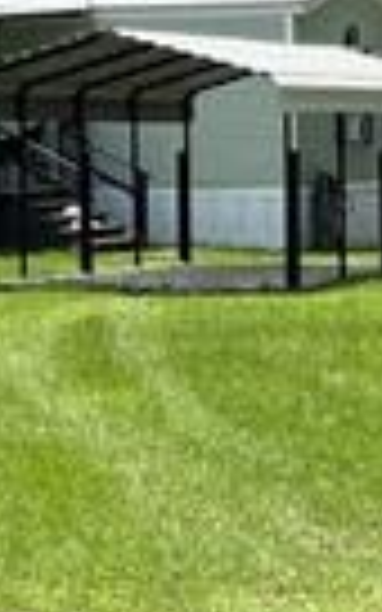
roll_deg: -0.9
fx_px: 2599
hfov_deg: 8.4
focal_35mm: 156
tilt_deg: +0.5
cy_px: 104
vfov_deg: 13.3
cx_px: 256
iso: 50
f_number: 1.5
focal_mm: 5.7
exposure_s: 1/6211
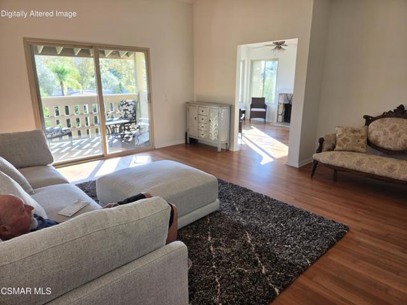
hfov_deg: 73.9
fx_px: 270
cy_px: 152
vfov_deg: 58.9
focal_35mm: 23
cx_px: 204
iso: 50
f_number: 1.8
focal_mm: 5.4
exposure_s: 1/180
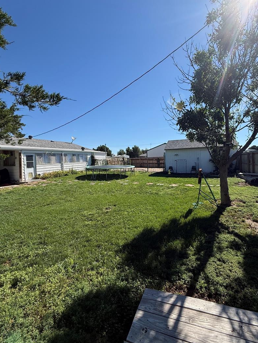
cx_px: 138
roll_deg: +1.9
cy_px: 162
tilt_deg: -0.4
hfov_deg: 78.0
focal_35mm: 16
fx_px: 159
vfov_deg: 94.4
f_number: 2.2
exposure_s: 1/2165
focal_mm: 2.22
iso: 50
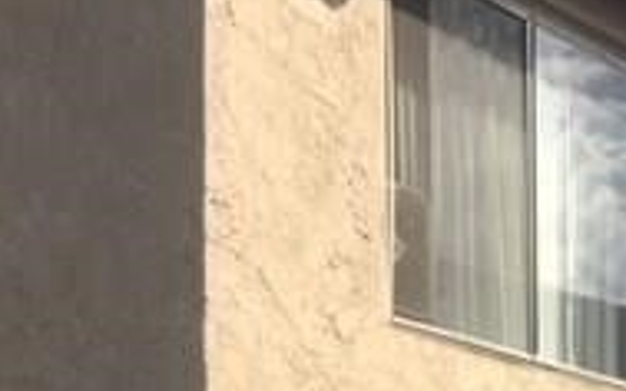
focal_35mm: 104
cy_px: 769
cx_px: 686
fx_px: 1774
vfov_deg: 11.4
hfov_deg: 19.2
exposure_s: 1/1980
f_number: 2.2
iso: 32
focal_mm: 4.15
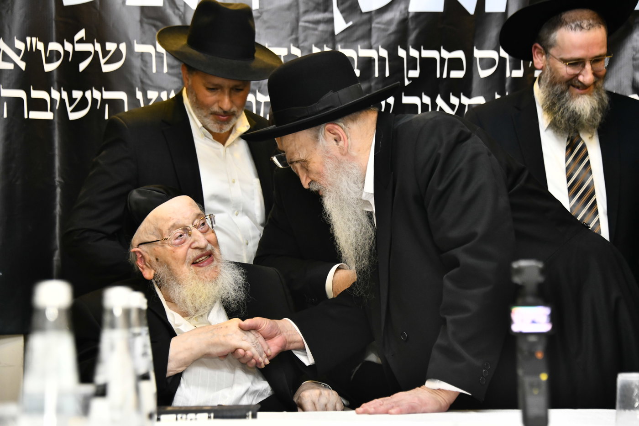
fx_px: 1775
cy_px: 213
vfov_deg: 13.7
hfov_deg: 20.4
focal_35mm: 100
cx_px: 320
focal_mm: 100
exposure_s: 1/125
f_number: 5.6
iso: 1600
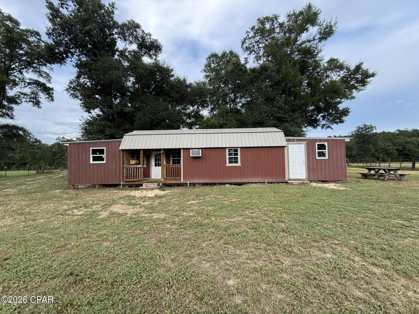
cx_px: 210
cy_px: 157
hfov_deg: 102.1
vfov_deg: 85.7
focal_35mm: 14
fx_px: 169
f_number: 2.2
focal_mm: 2.22
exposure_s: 1/161
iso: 50
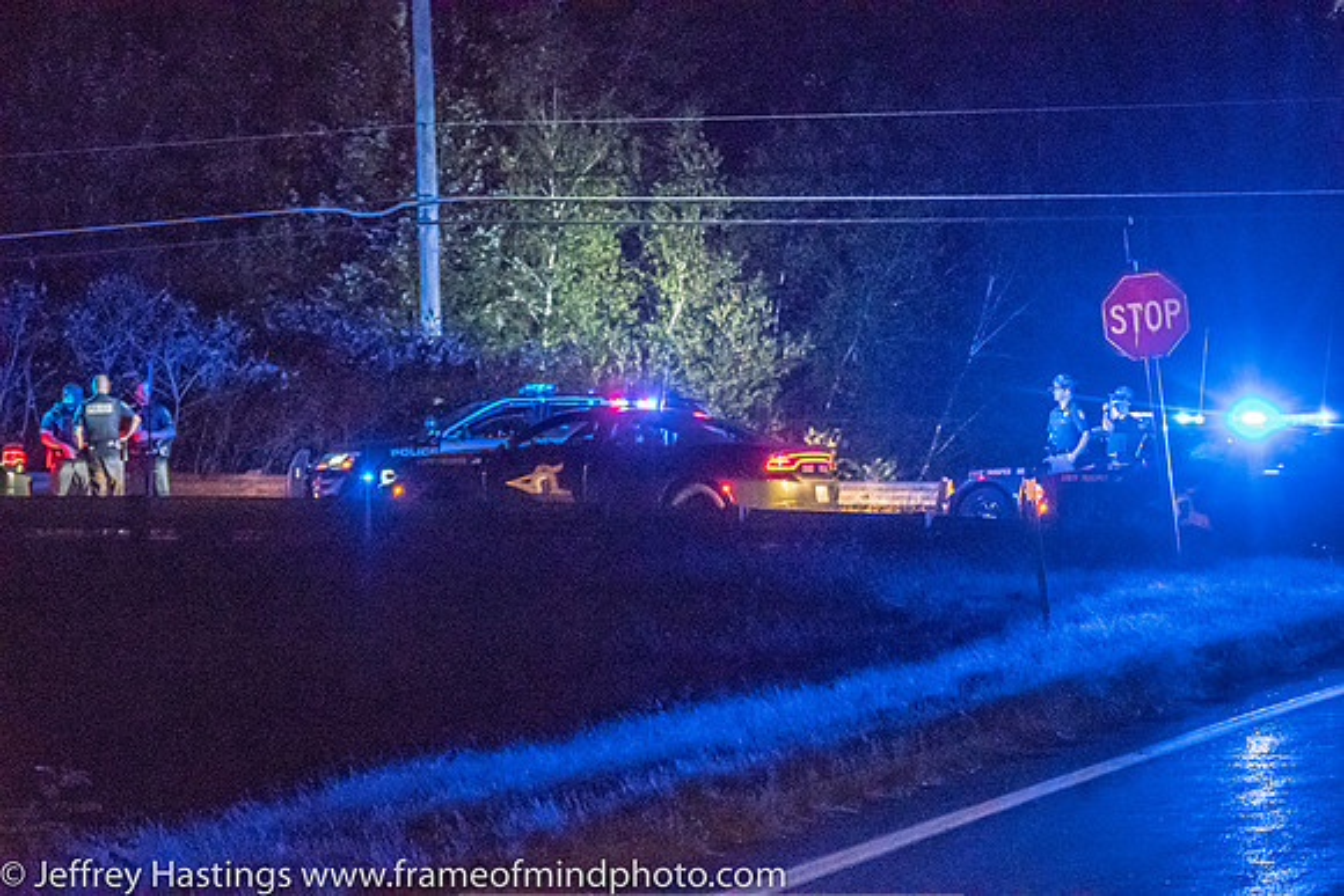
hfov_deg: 14.4
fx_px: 5321
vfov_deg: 9.6
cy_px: 448
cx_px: 672
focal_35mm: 142
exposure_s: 1/160
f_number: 4.2
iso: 16000
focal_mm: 95
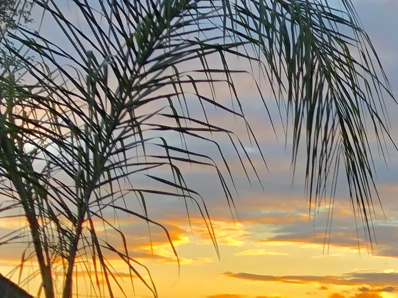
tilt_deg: -5.5
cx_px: 689
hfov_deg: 14.6
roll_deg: +0.3
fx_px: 1380
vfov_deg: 11.7
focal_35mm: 120
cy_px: 486
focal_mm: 4
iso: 20
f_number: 1.8
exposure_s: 1/130
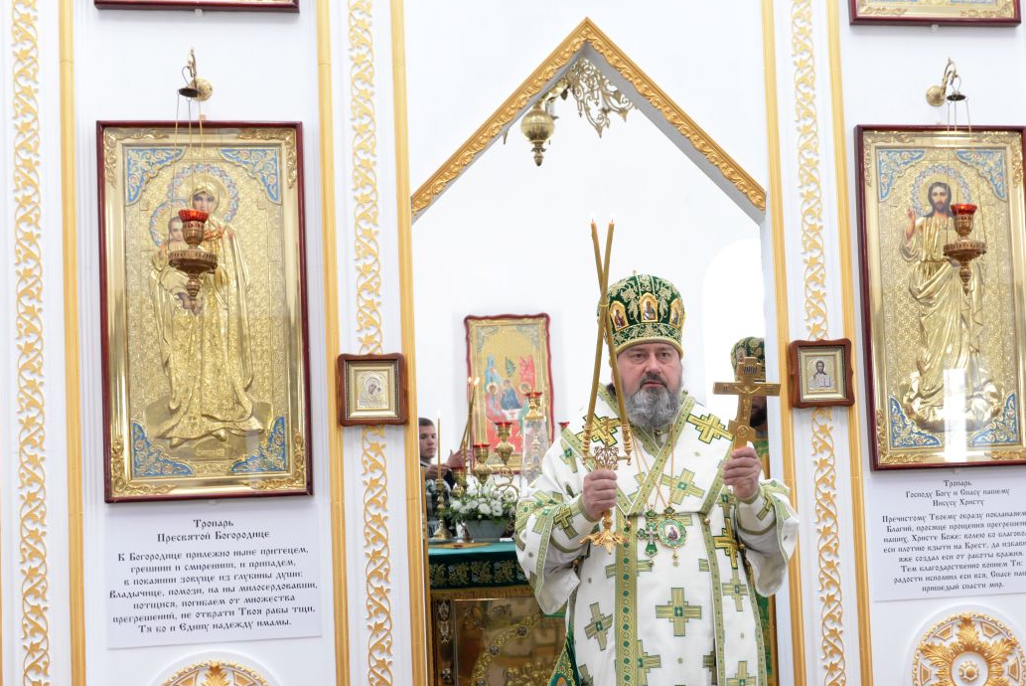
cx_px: 663
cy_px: 428
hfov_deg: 43.1
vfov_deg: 29.8
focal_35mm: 45
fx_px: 1283
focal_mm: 31
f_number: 5
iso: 2000
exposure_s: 1/160
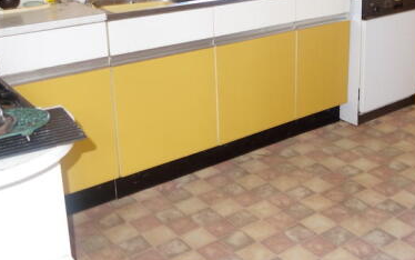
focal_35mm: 50
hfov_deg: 39.5
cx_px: 296
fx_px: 566
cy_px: 61
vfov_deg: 25.5
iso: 125
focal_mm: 10.4
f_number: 1.8
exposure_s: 1/40
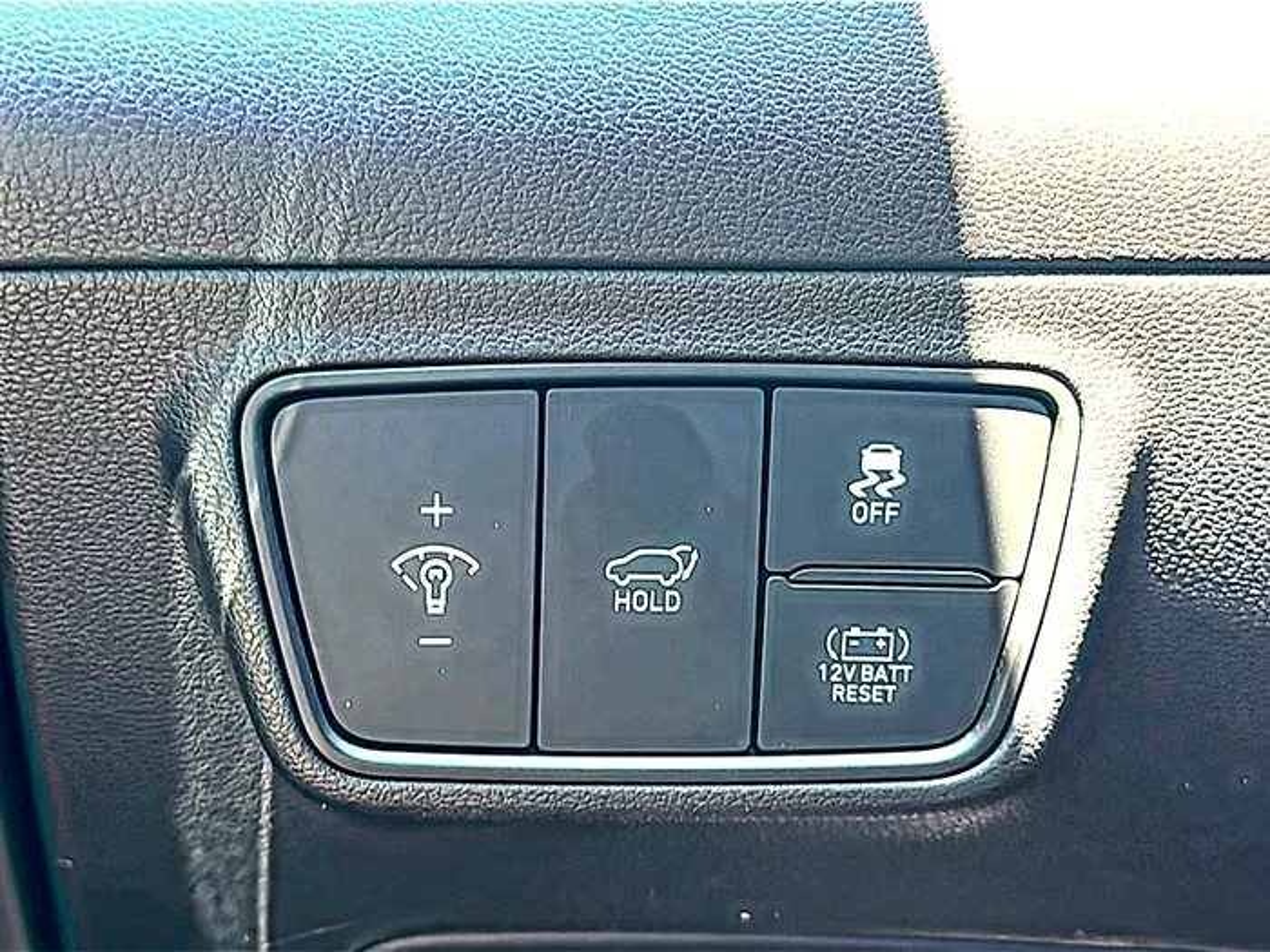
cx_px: 635
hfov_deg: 42.1
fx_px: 1651
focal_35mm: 45
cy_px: 476
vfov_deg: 32.2
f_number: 1.78
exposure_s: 1/58
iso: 160
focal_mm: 6.86
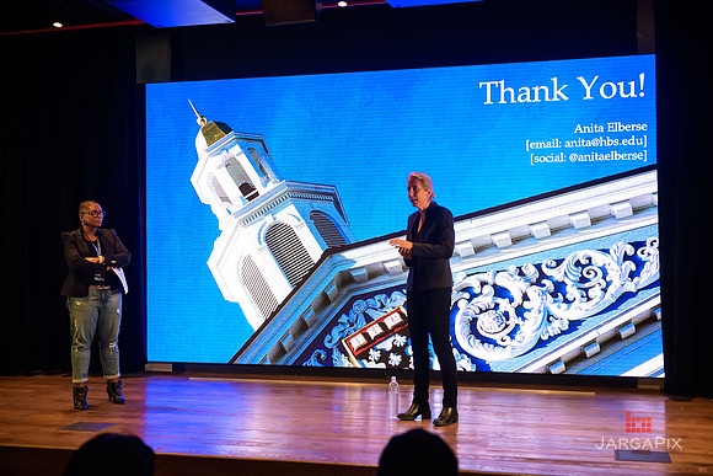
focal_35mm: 45
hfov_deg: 43.6
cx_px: 356
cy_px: 238
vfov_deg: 29.9
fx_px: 891
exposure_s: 1/200
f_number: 3.2
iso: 1250
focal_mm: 45
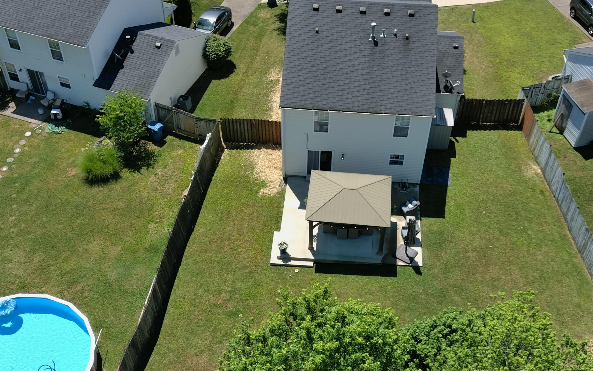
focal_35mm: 43
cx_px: 313
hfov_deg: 46.2
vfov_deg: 29.8
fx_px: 695
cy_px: 227
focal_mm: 4.74
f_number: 1.8
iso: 100
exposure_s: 1/1000
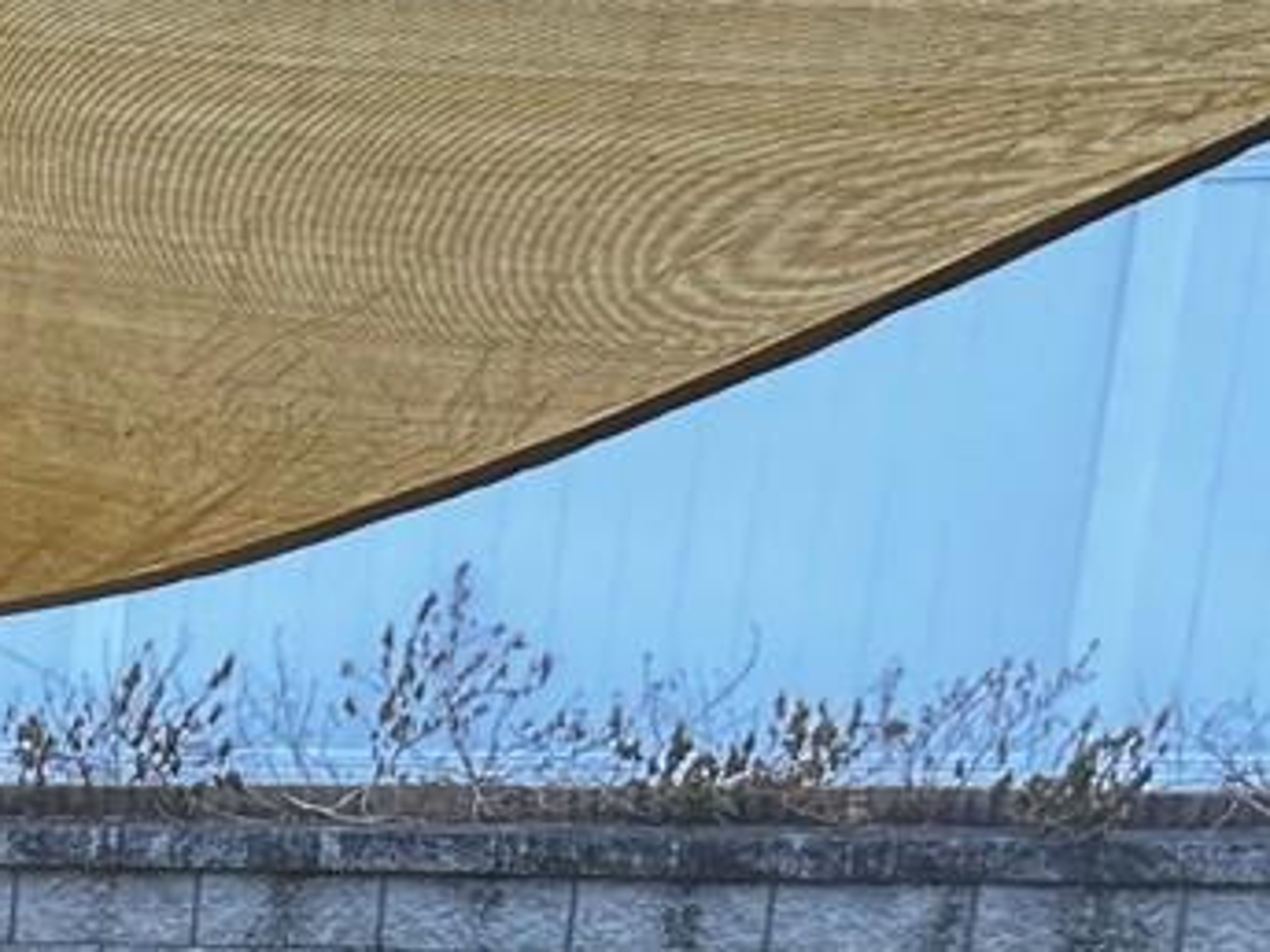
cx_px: -1259
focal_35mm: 121
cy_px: 1878
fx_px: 4439
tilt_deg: -15.7
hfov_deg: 13.8
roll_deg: +0.0
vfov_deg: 11.2
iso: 40
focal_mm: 5.7
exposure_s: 1/120
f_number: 1.5
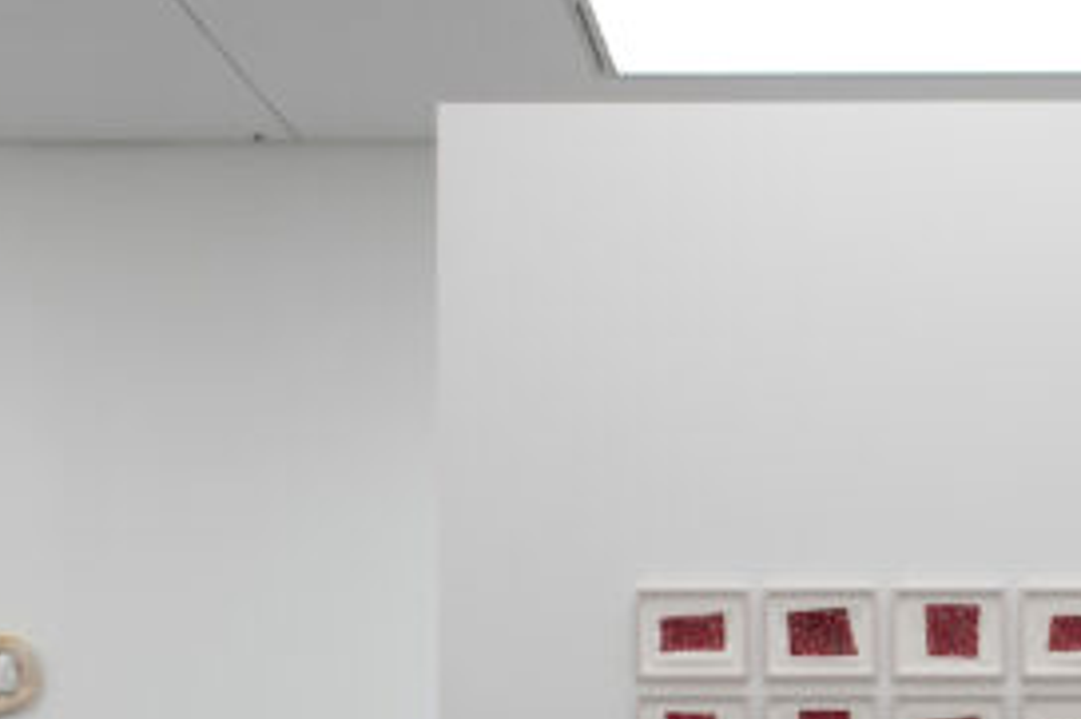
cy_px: 828
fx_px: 3841
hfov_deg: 15.9
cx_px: 878
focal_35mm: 128
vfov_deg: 10.5
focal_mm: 24
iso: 100
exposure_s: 1/2.5
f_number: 8
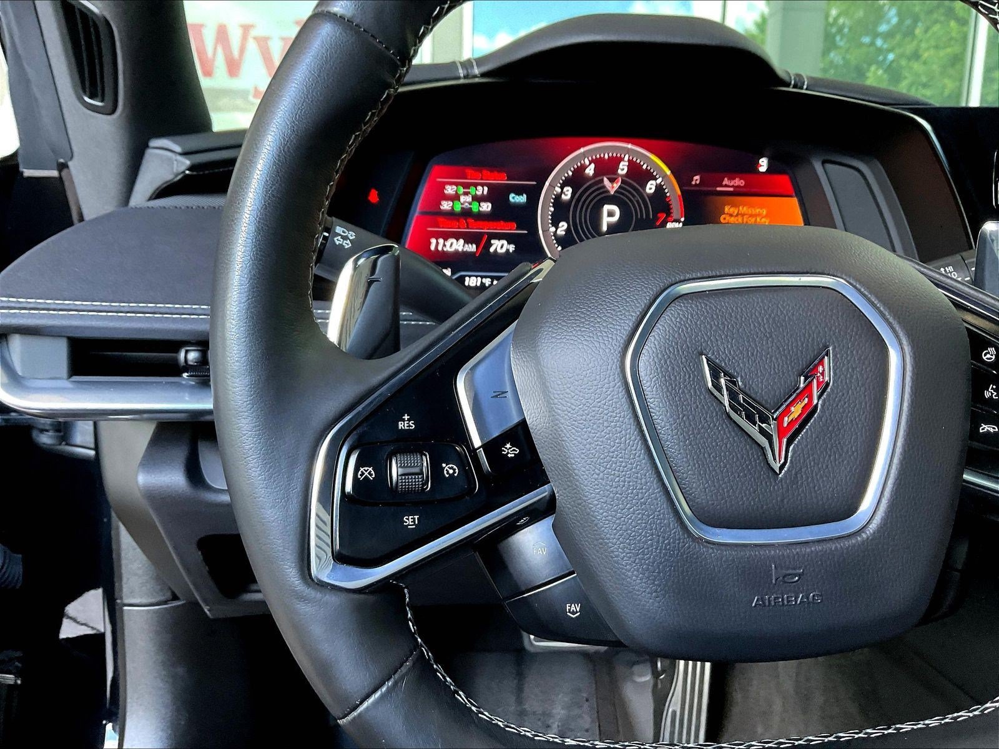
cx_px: 500
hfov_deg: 61.7
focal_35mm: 29
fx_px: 837
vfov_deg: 48.2
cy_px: 374
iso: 200
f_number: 1.8
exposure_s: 1/60
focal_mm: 3
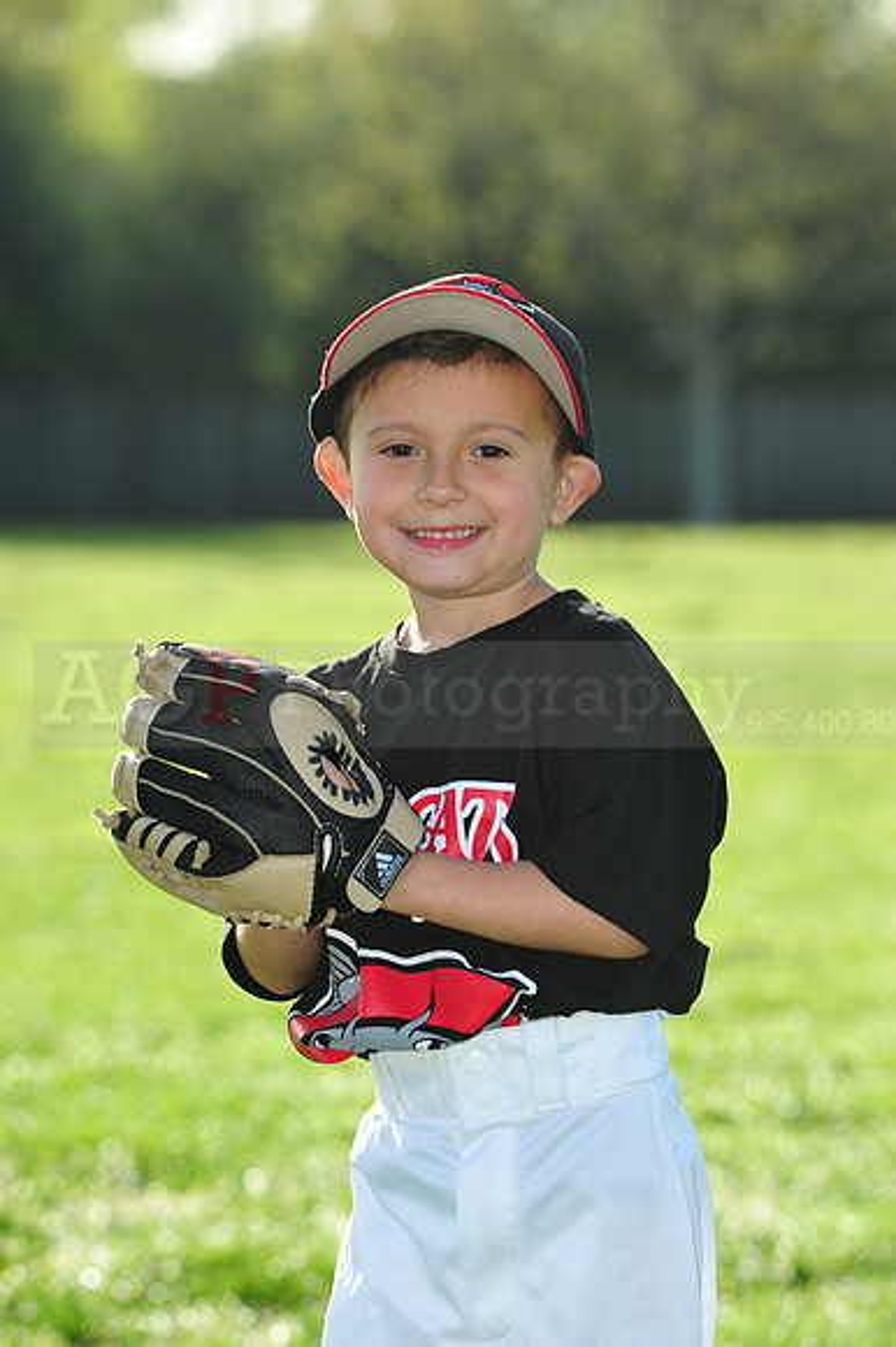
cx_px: 448
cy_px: 674
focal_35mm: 200
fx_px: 7475
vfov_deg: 10.3
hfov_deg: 6.9
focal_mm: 200
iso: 400
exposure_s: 1/400
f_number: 8
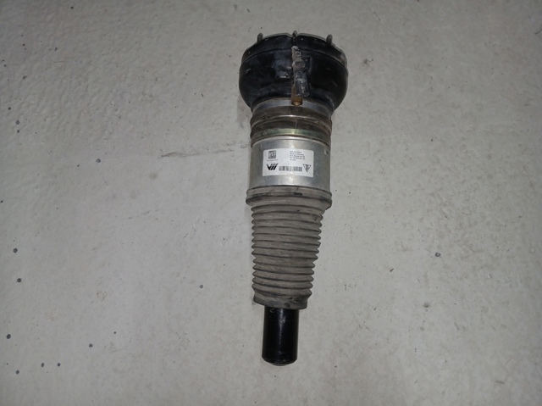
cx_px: 271
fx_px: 407
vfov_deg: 53.0
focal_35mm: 26
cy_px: 203
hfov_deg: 67.3
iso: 160
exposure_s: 1/50
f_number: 1.8
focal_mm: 3.98
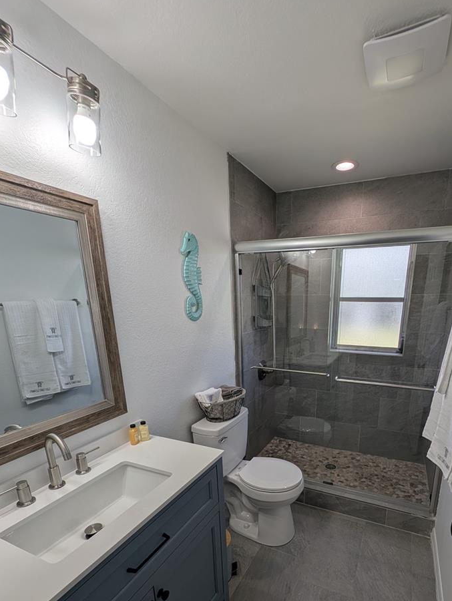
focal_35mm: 16
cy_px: 382
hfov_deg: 77.0
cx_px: 279
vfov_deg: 92.2
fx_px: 278
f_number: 1.95
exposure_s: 1/245
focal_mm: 2.23
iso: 39
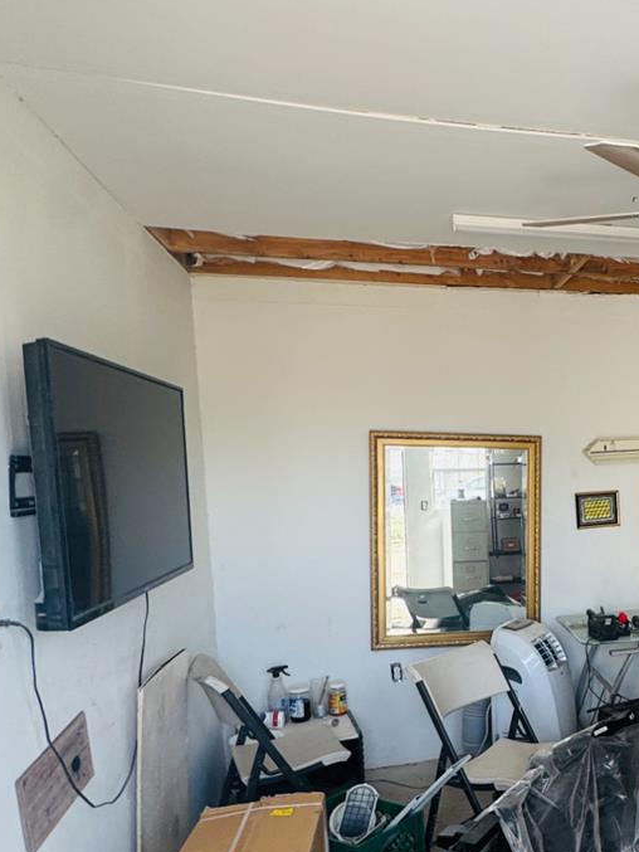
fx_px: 763
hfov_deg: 40.1
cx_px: 633
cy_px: 534
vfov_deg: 57.6
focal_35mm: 31
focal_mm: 2.22
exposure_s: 1/99
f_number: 2.2
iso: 64
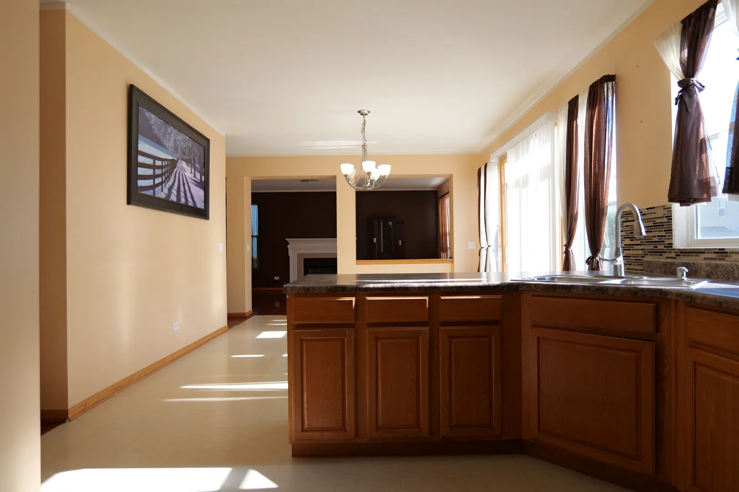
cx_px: 370
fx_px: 411
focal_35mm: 20
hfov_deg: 84.0
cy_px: 246
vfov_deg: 61.9
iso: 100
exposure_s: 1/80
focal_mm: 20
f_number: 3.5
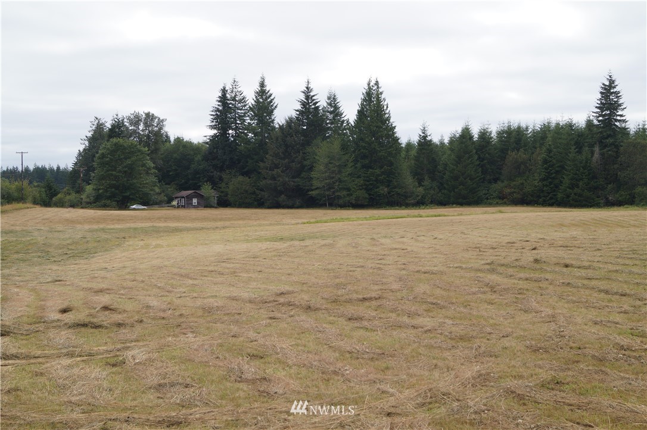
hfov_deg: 46.4
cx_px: 324
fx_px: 754
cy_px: 215
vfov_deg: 31.8
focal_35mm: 42
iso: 100
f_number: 7.1
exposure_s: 1/160
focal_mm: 28
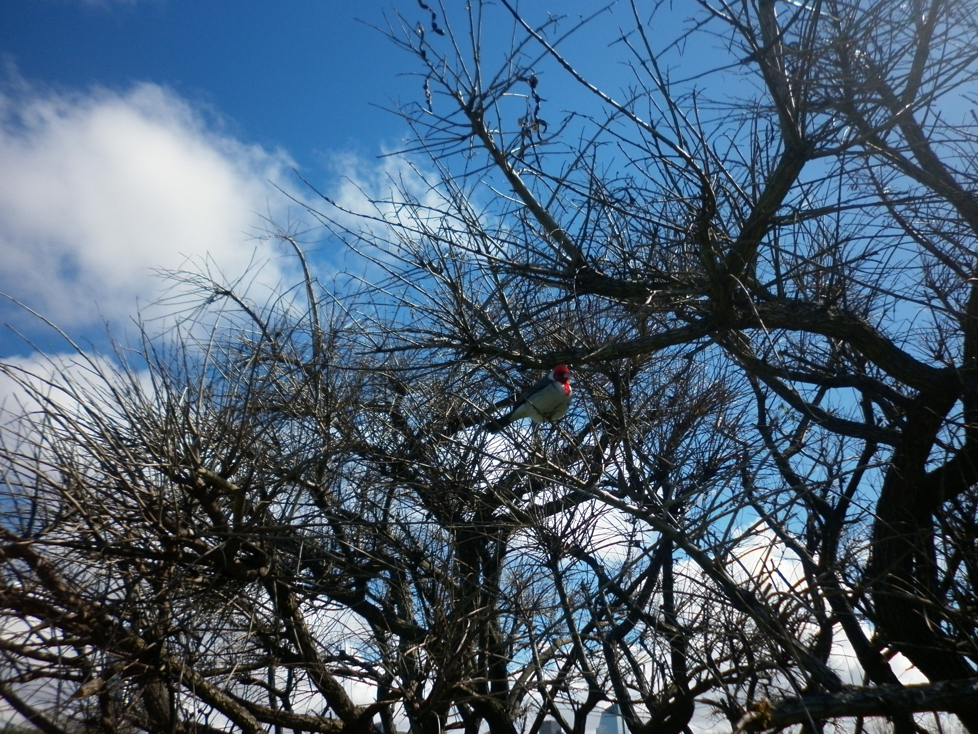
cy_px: 367
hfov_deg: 63.4
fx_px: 791
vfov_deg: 49.7
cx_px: 489
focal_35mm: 28
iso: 80
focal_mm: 5
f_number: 7.1
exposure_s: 1/250
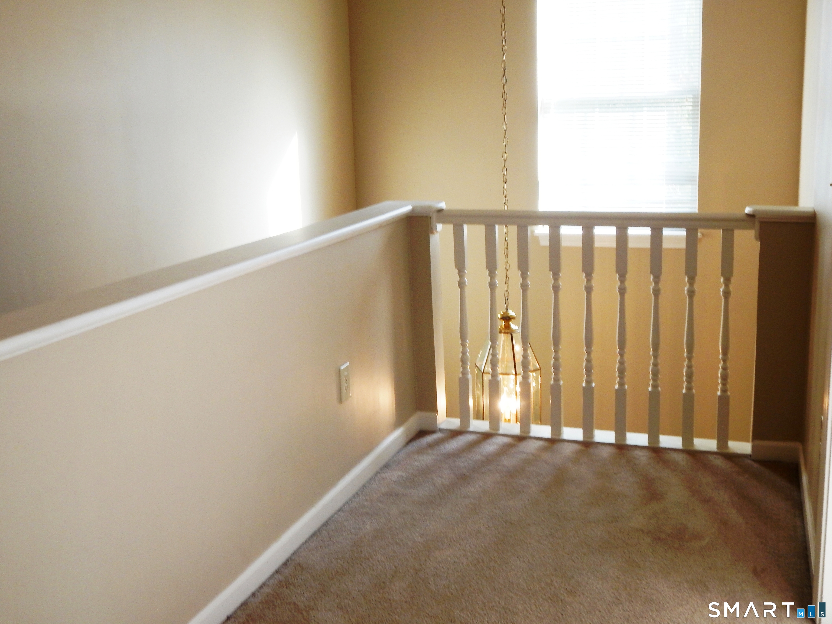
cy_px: 312
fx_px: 1034
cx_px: 416
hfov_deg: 43.9
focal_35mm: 43
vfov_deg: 33.6
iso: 125
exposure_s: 1/60
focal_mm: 7.7
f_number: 3.6
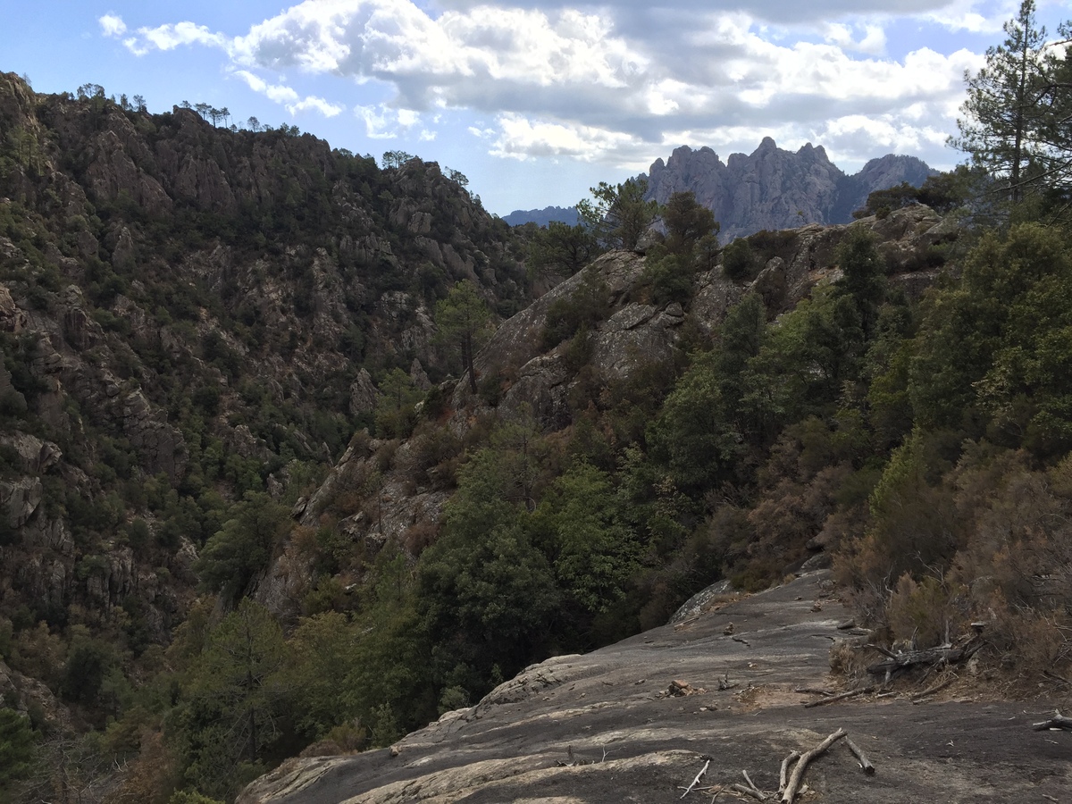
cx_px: 536
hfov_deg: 61.7
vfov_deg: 48.2
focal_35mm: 29
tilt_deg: -9.8
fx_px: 898
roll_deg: -3.0
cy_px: 402
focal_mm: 4.15
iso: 32
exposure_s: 1/1319
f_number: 2.2
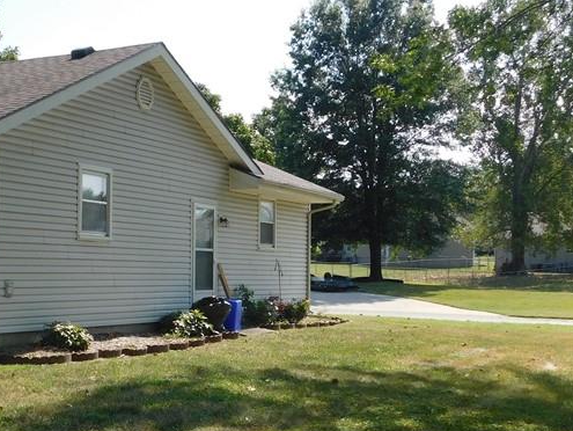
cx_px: 117
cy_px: 240
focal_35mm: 62
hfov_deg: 30.4
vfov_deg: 23.7
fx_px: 1027
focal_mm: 5.3
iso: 125
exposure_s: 1/1000
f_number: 3.2
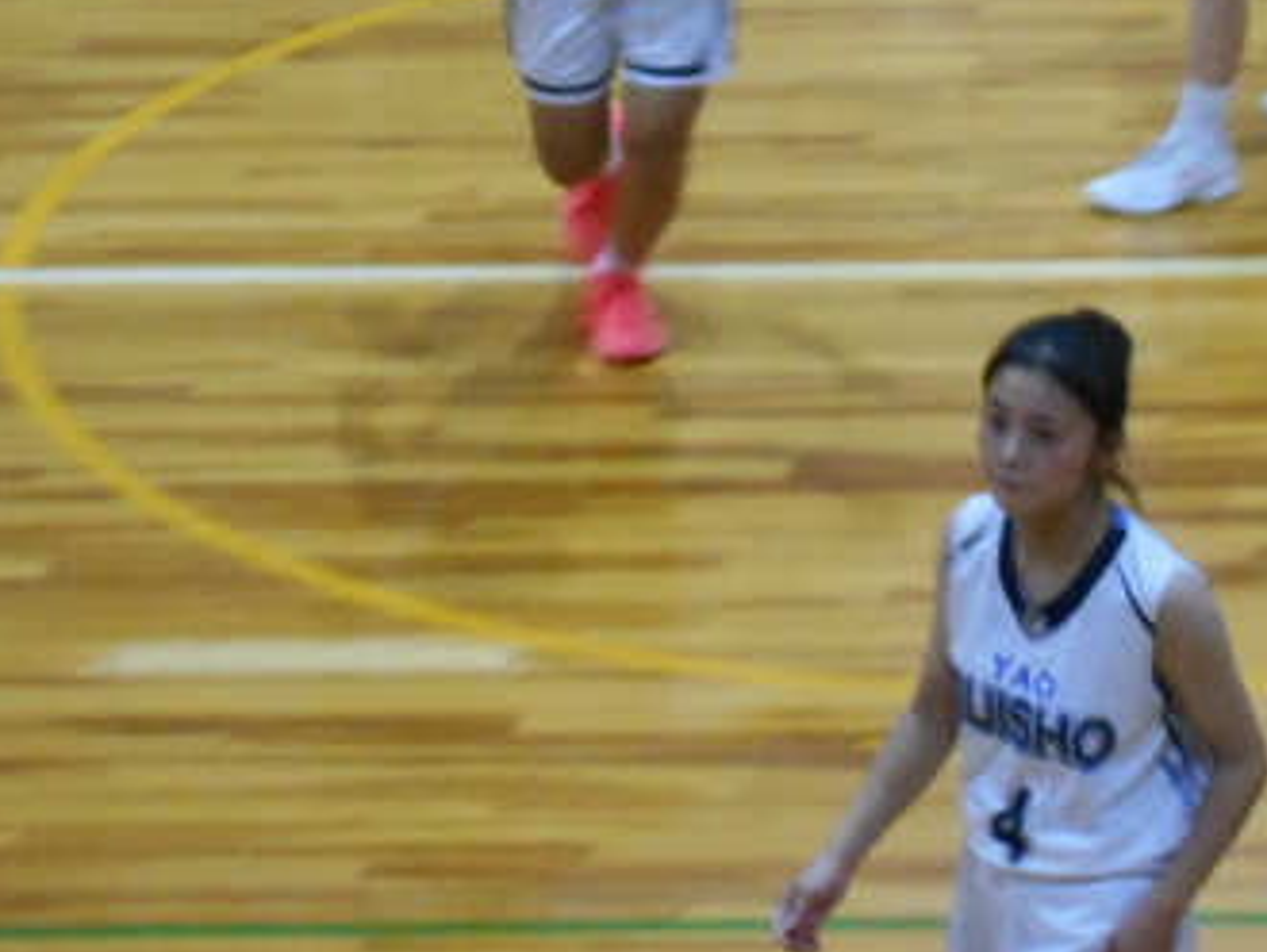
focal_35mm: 252
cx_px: 1090
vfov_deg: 5.9
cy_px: 100
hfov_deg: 7.8
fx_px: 9230
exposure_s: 1/30
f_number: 6.5
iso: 800
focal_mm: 23
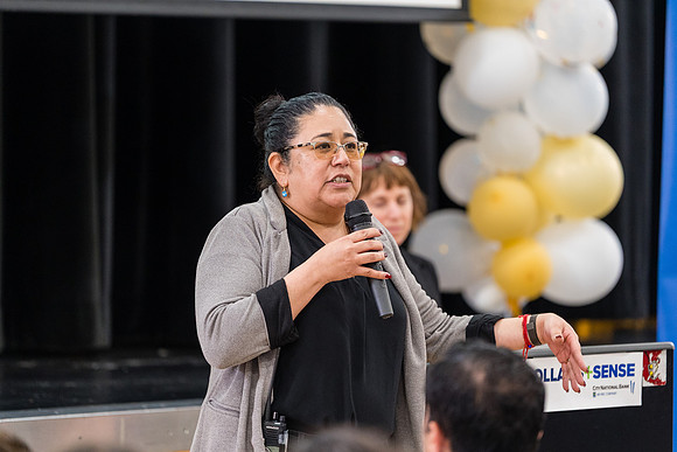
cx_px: 338
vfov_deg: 7.5
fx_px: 3423
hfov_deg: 11.3
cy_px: 226
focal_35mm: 182
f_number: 2.8
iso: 1600
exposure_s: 1/250
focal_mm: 182
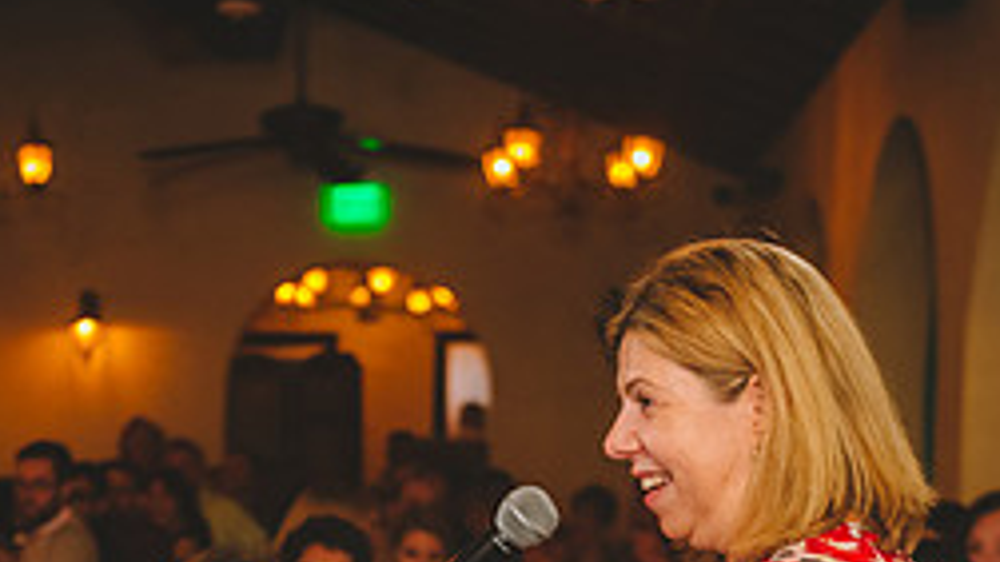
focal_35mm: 87
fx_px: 2306
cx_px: 315
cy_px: 715
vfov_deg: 13.4
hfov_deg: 24.3
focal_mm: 36
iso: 1250
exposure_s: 1/80
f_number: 2.8
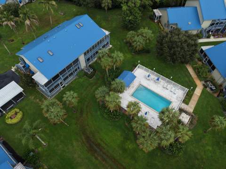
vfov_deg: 56.7
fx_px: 157
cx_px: 113
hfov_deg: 71.7
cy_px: 84
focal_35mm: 24
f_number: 1.8
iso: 170
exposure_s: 1/80
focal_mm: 8.67
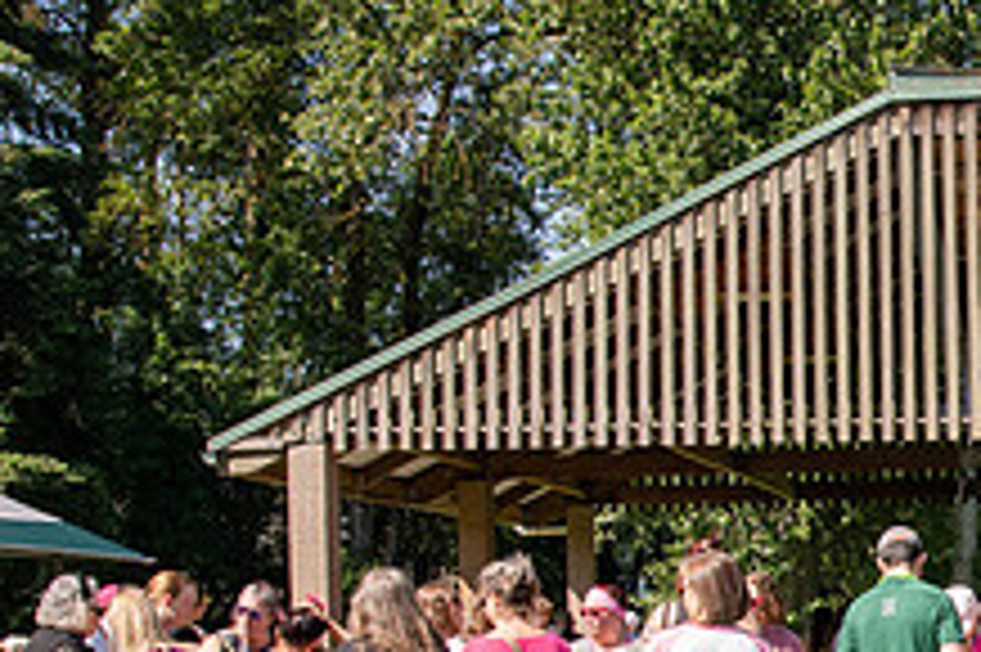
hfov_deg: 19.7
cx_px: 1256
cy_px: 733
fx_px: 2614
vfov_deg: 13.9
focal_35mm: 96
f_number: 7.1
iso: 250
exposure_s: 1/400
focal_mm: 24
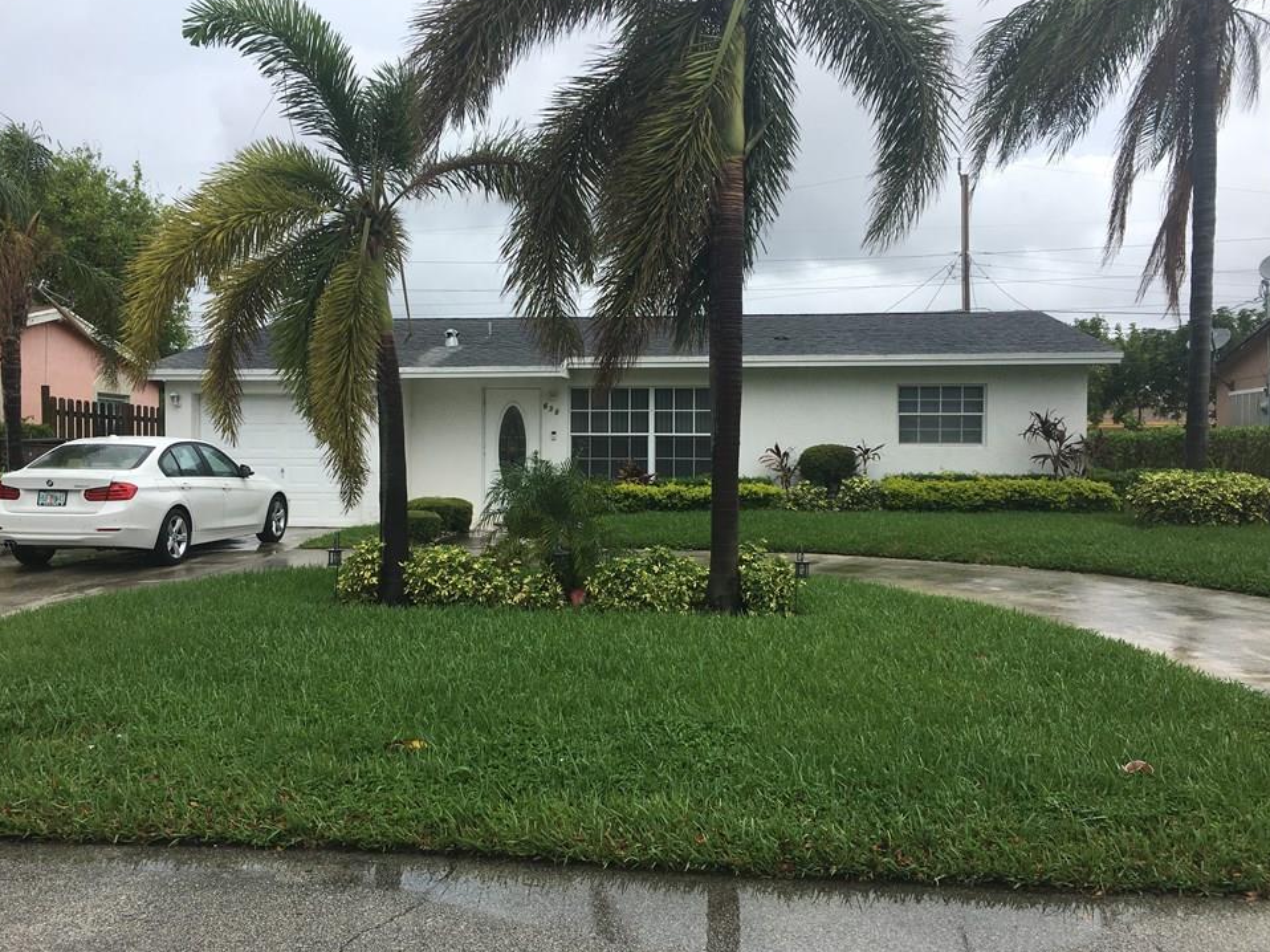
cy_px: 468
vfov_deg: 45.4
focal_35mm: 31
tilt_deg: +0.3
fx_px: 1137
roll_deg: +0.0
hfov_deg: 58.3
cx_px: 605
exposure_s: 1/1083
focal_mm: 4.15
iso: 25
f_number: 2.2
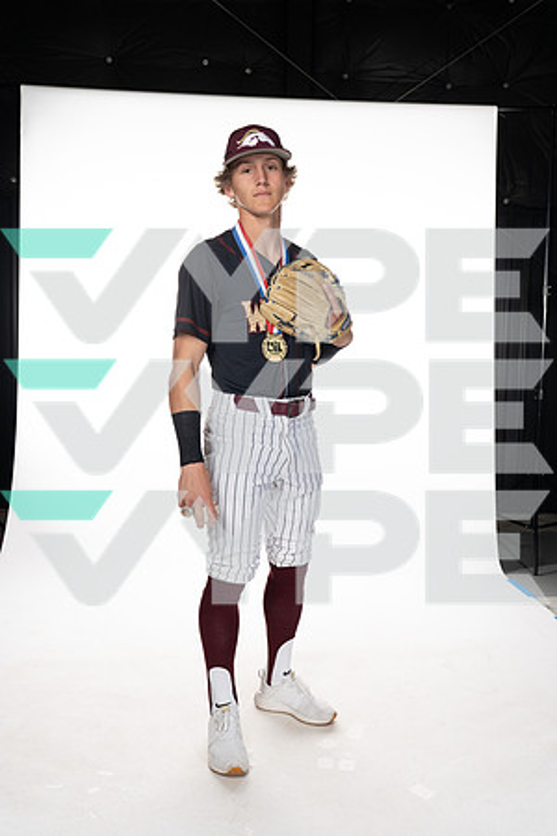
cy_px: 418
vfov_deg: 58.7
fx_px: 743
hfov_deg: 41.1
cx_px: 278
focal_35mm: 32
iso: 400
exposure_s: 1/250
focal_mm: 32
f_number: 6.3
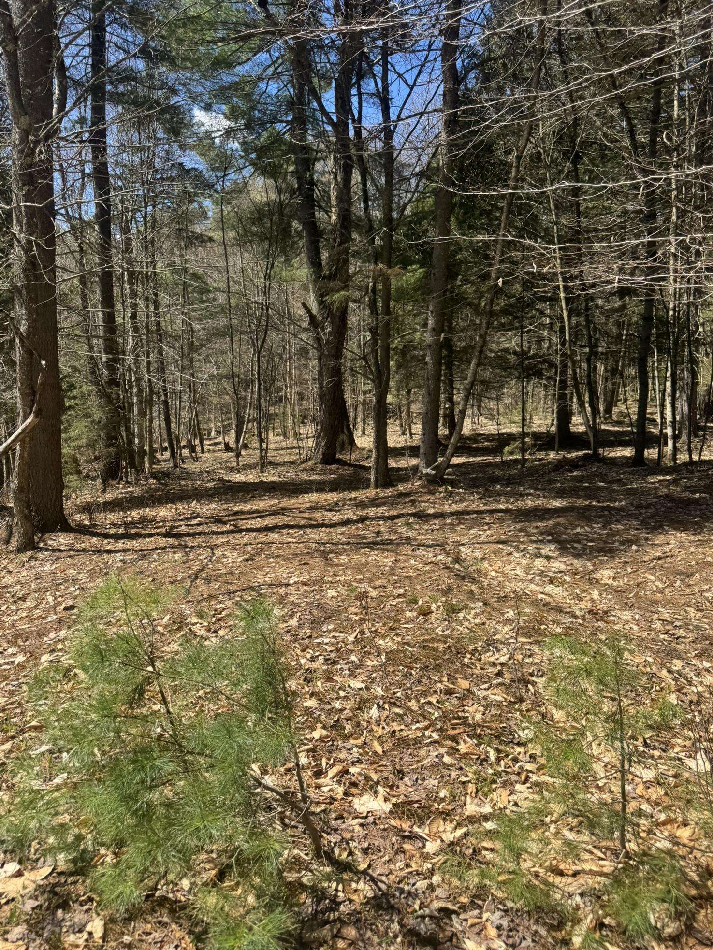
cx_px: 347
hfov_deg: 54.9
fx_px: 686
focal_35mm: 25
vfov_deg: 69.4
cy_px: 459
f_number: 1.78
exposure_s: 1/1980
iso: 80
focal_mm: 6.76
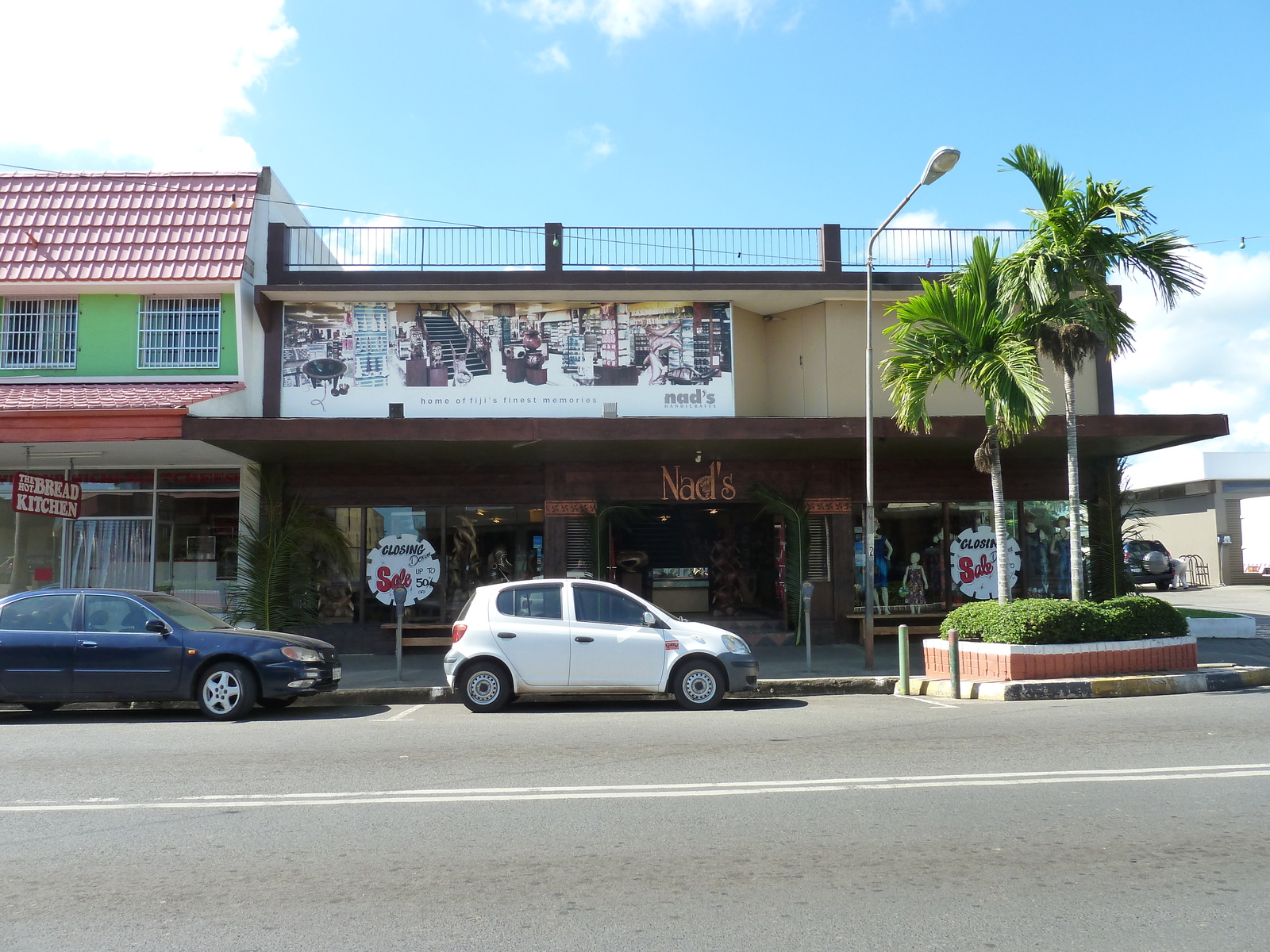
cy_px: 476
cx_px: 635
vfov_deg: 54.9
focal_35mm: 25
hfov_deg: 69.4
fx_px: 917
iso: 125
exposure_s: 1/250
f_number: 4
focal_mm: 4.1
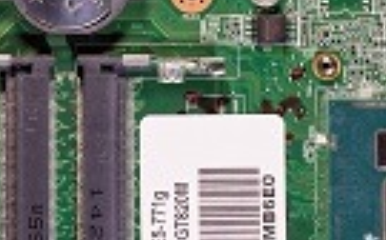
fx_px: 1965
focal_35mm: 187
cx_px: 63
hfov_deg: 11.2
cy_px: 100
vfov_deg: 7.0
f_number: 8
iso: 100
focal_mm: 22
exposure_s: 1/6
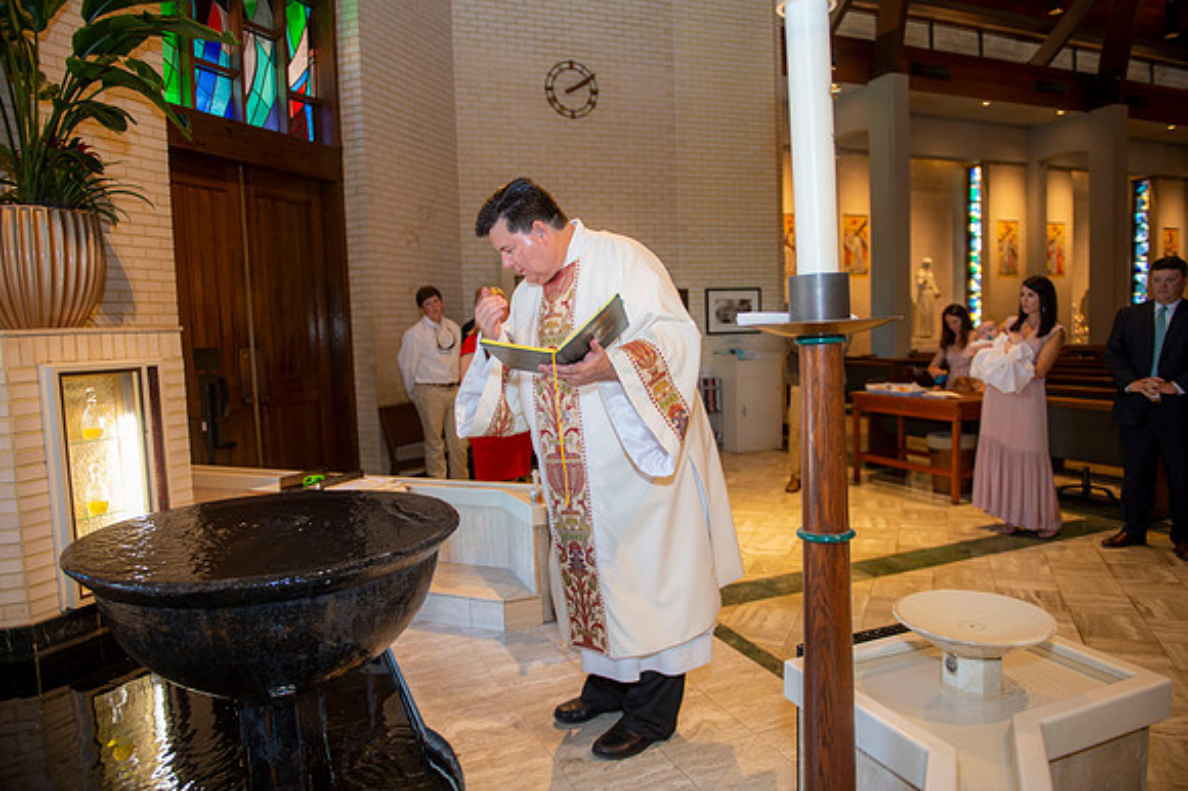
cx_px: 594
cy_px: 396
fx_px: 792
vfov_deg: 53.1
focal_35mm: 24
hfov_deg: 73.8
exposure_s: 1/100
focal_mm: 24
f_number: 2.8
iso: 560
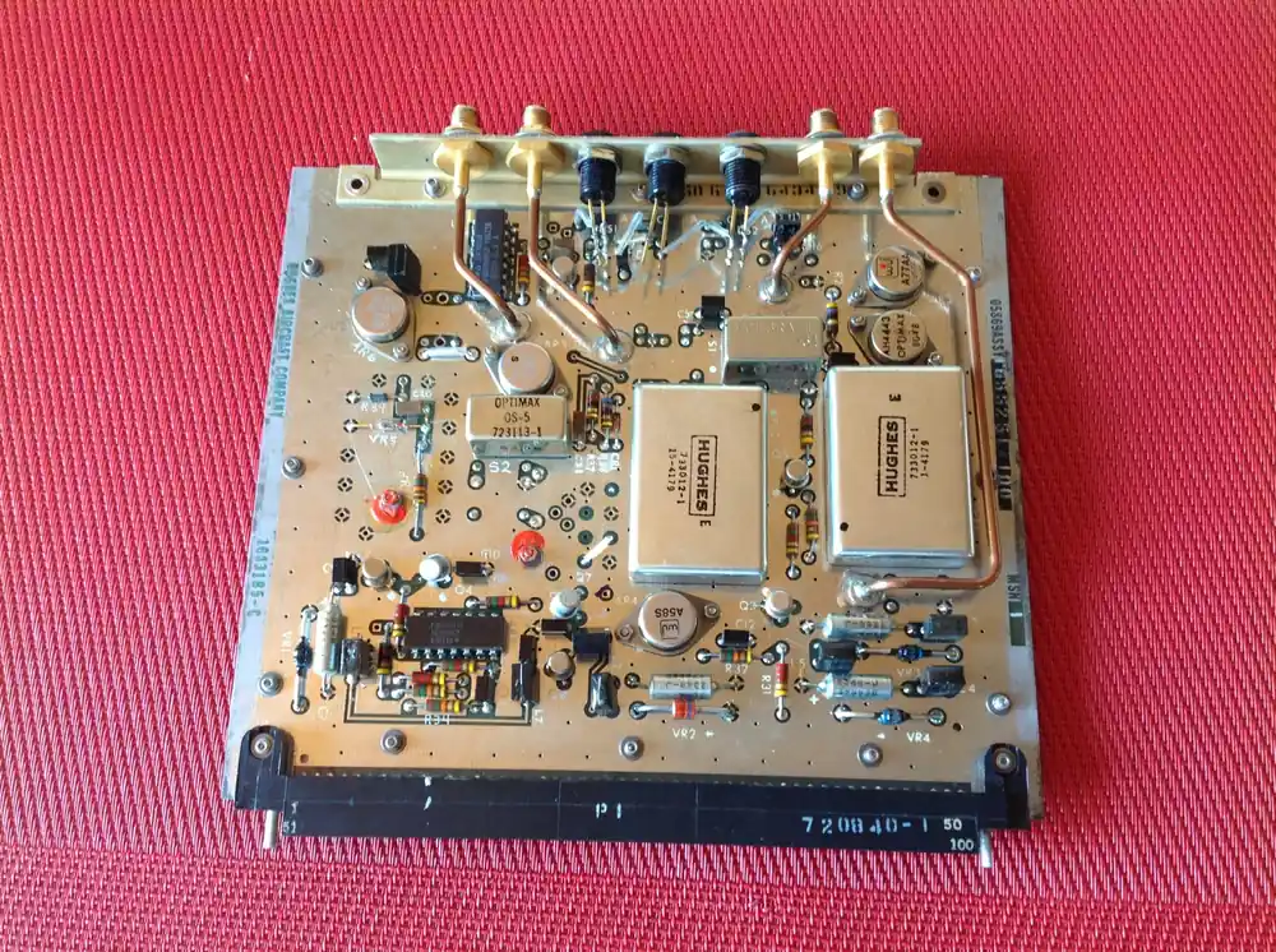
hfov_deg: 52.7
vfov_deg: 40.6
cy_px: 476
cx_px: 638
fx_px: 1288
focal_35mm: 35
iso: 100
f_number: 2.4
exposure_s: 1/15
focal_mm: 4.28
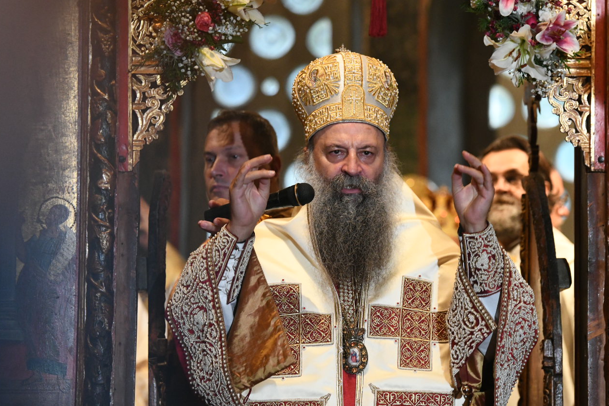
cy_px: 155
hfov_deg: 11.9
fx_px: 2927
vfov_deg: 7.9
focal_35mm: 173
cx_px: 345
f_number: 3.5
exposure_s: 1/125
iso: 5000
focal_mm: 135
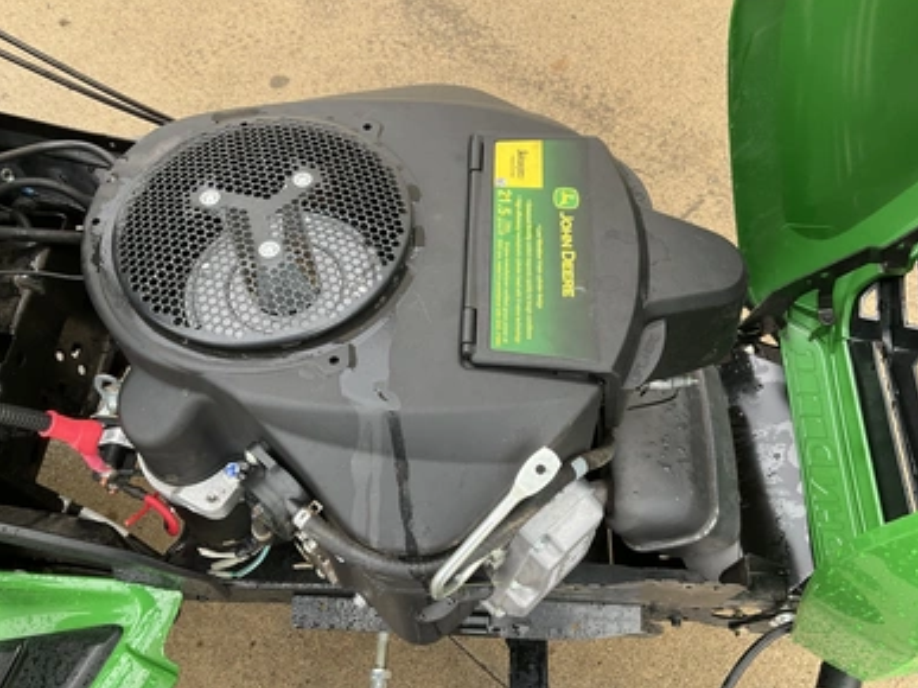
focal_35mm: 30
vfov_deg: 46.8
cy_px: 344
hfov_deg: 60.0
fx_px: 795
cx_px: 453
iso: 40
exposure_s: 1/122
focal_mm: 3
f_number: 1.8
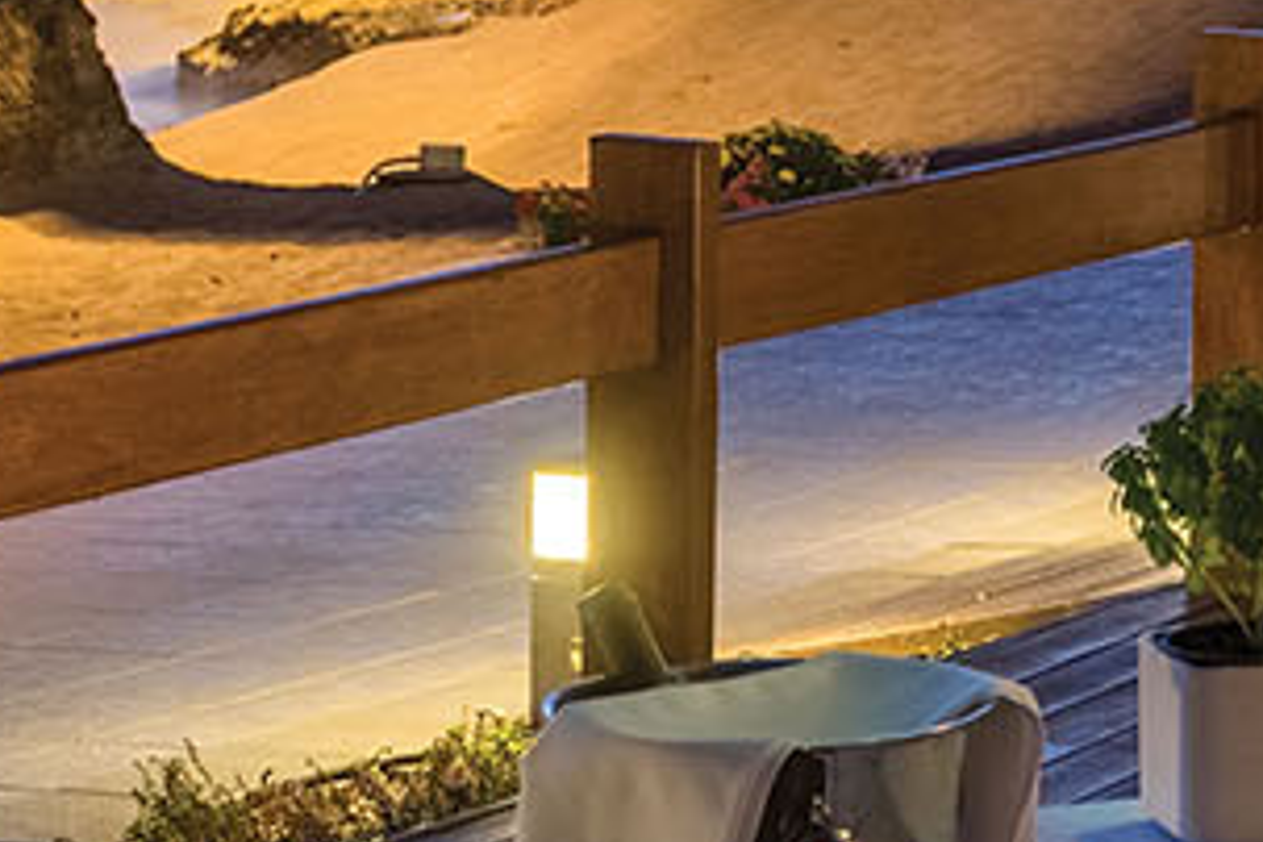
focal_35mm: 176
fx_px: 6174
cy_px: -646
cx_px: 1763
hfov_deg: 11.3
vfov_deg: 7.6
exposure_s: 1/2.5
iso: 100
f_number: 4.5
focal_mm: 24
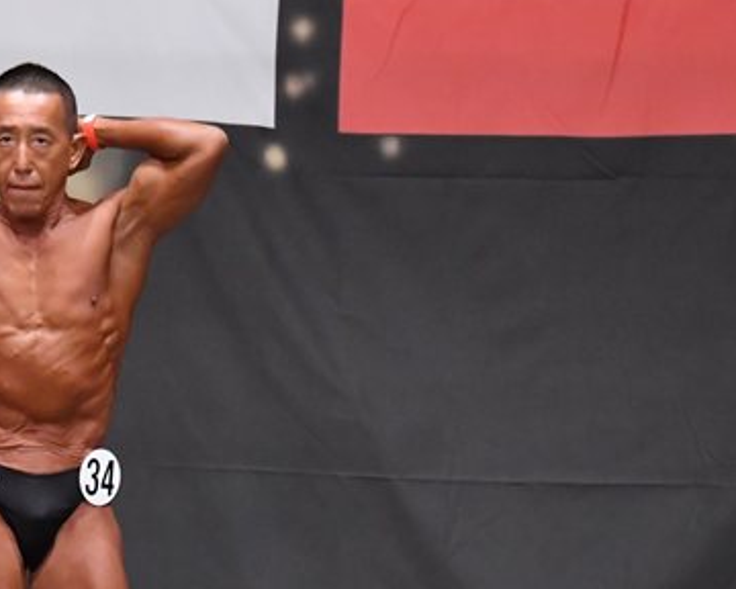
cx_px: 66
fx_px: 9889
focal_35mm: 454
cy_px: 479
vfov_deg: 3.4
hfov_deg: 4.3
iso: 6400
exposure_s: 1/400
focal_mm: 150
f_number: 5.6
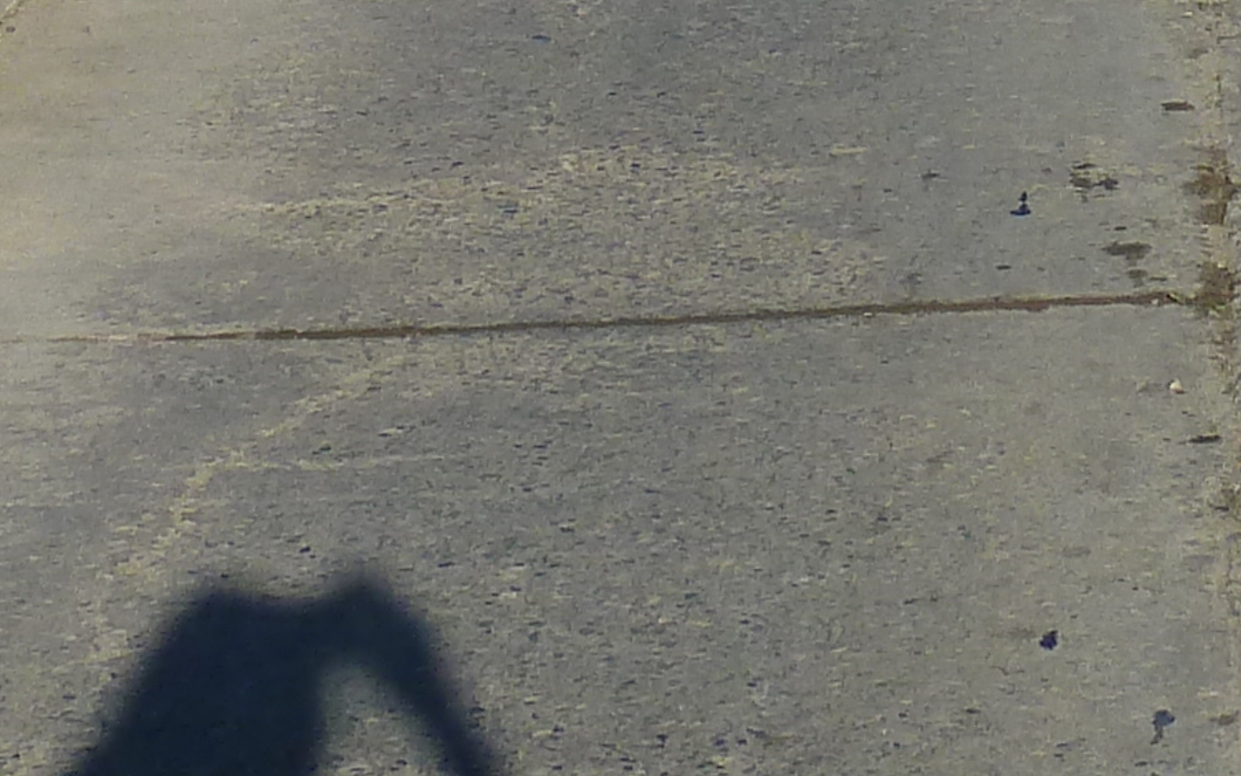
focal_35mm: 164
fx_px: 5548
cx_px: 1156
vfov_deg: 7.5
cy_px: -1017
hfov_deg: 12.6
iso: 80
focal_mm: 5.7
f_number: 4.5
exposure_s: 1/500
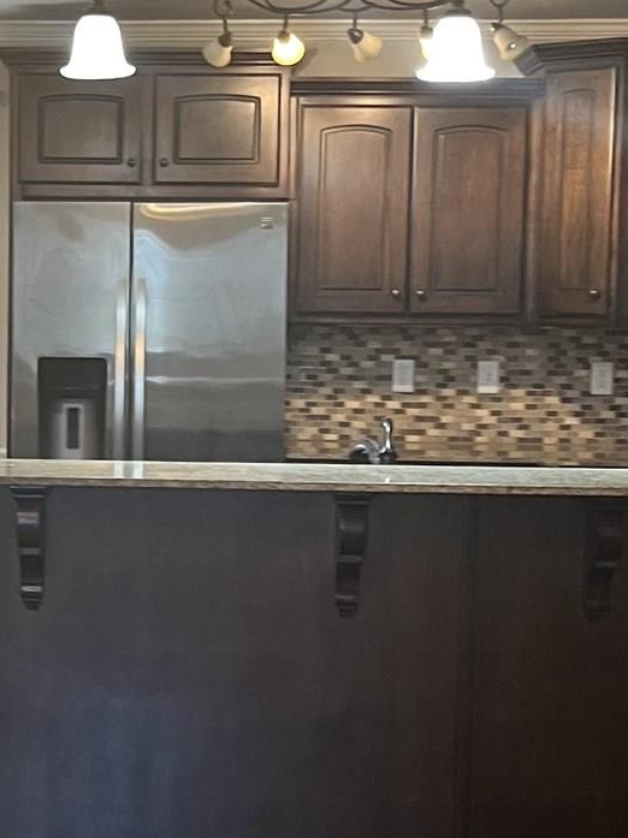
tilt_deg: -4.4
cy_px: 459
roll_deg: +0.8
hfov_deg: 16.9
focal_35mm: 86
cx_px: 55
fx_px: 2082
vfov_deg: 22.8
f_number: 1.6
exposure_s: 1/60
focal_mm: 5.1
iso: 160
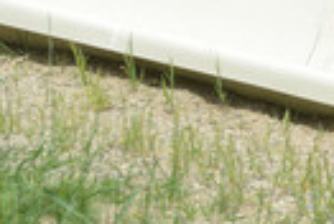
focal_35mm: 594
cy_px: 123
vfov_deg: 2.3
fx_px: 5524
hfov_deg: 3.5
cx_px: 487
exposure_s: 1/640
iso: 200
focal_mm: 195
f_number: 6.3
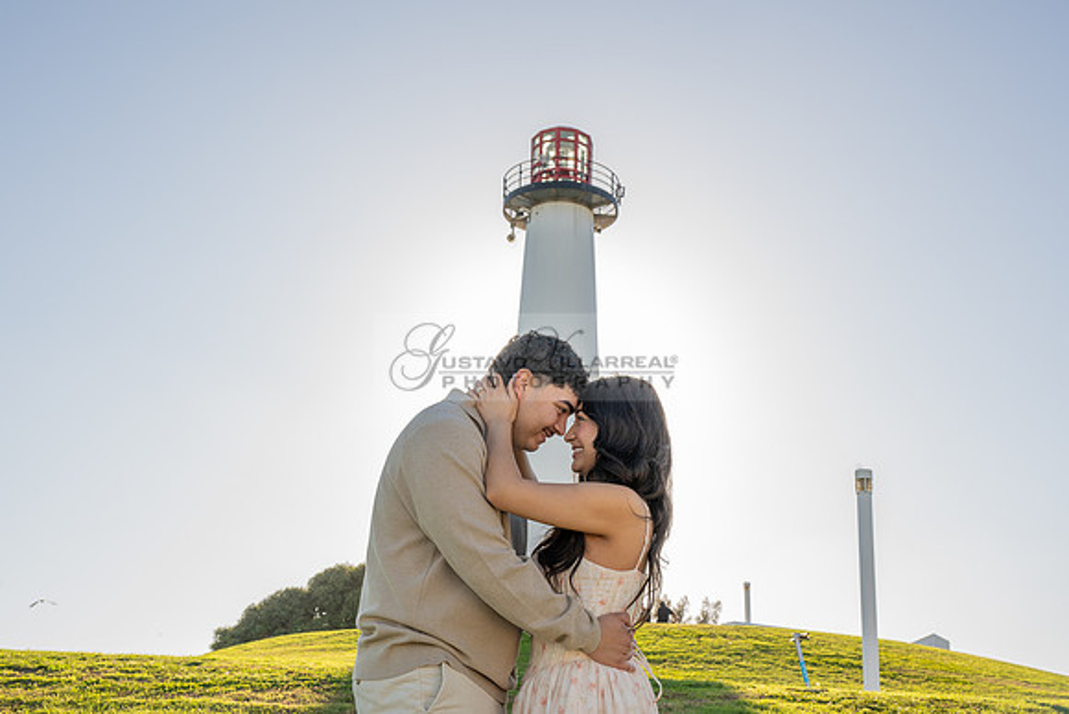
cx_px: 534
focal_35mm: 49
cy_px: 404
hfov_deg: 40.6
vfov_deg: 27.7
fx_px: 1446
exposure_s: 1/200
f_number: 9
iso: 200
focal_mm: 43
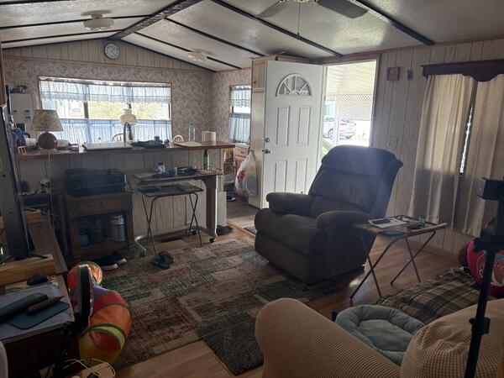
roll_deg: -0.8
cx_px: 252
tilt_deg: -11.9
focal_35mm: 26
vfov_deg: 53.1
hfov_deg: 67.3
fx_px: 379
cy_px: 189
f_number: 1.6
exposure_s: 1/111
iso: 125
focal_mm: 5.96
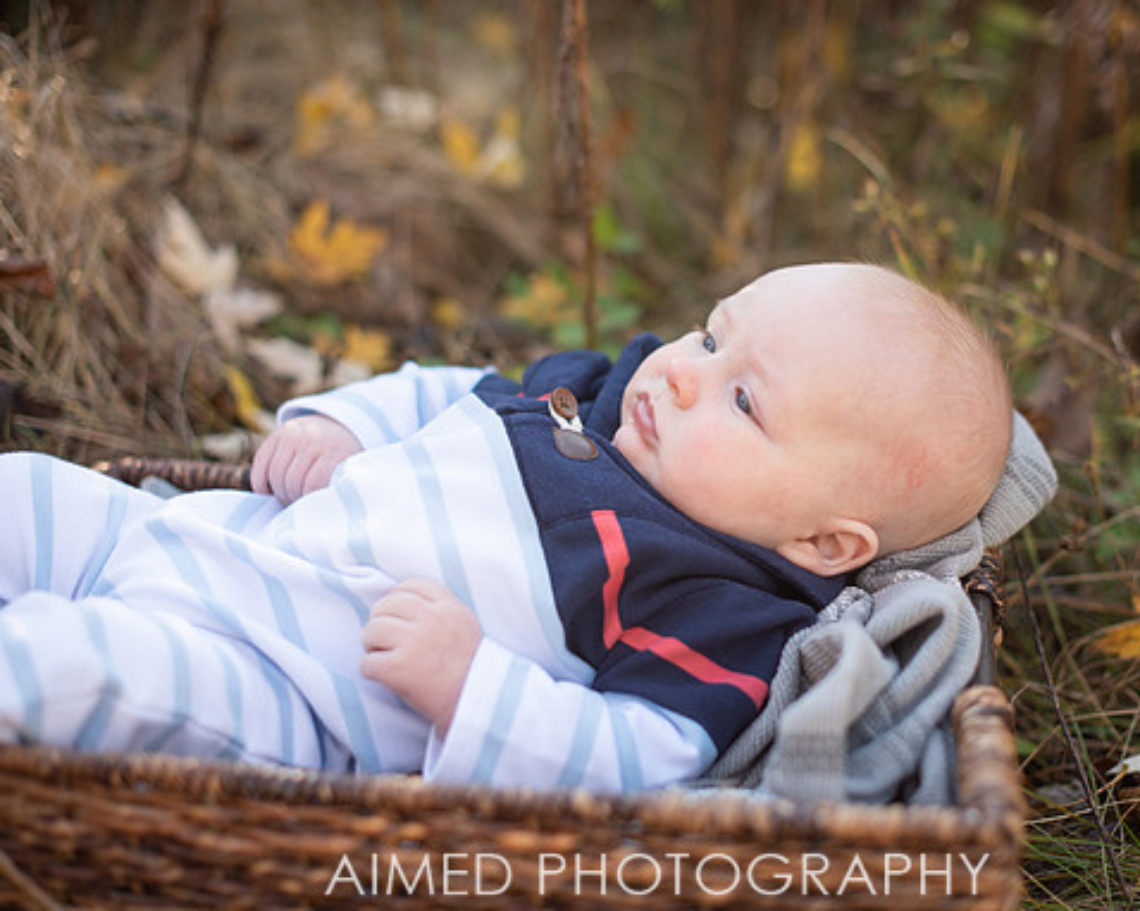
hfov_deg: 33.0
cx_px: 661
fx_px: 1922
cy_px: 459
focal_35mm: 57
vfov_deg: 26.7
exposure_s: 1/400
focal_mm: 50
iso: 100
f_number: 2
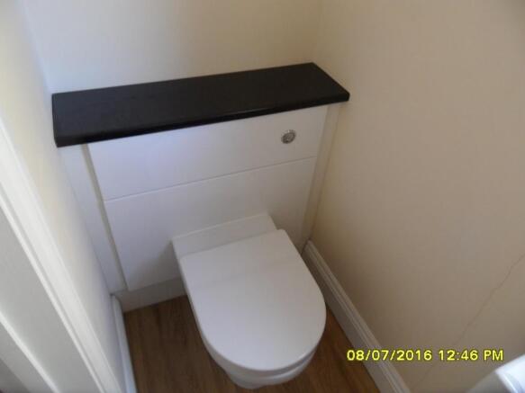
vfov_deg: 56.8
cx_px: 262
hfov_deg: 71.6
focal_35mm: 24
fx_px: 364
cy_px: 196
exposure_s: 1/30
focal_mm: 3.9
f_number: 3.2
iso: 200
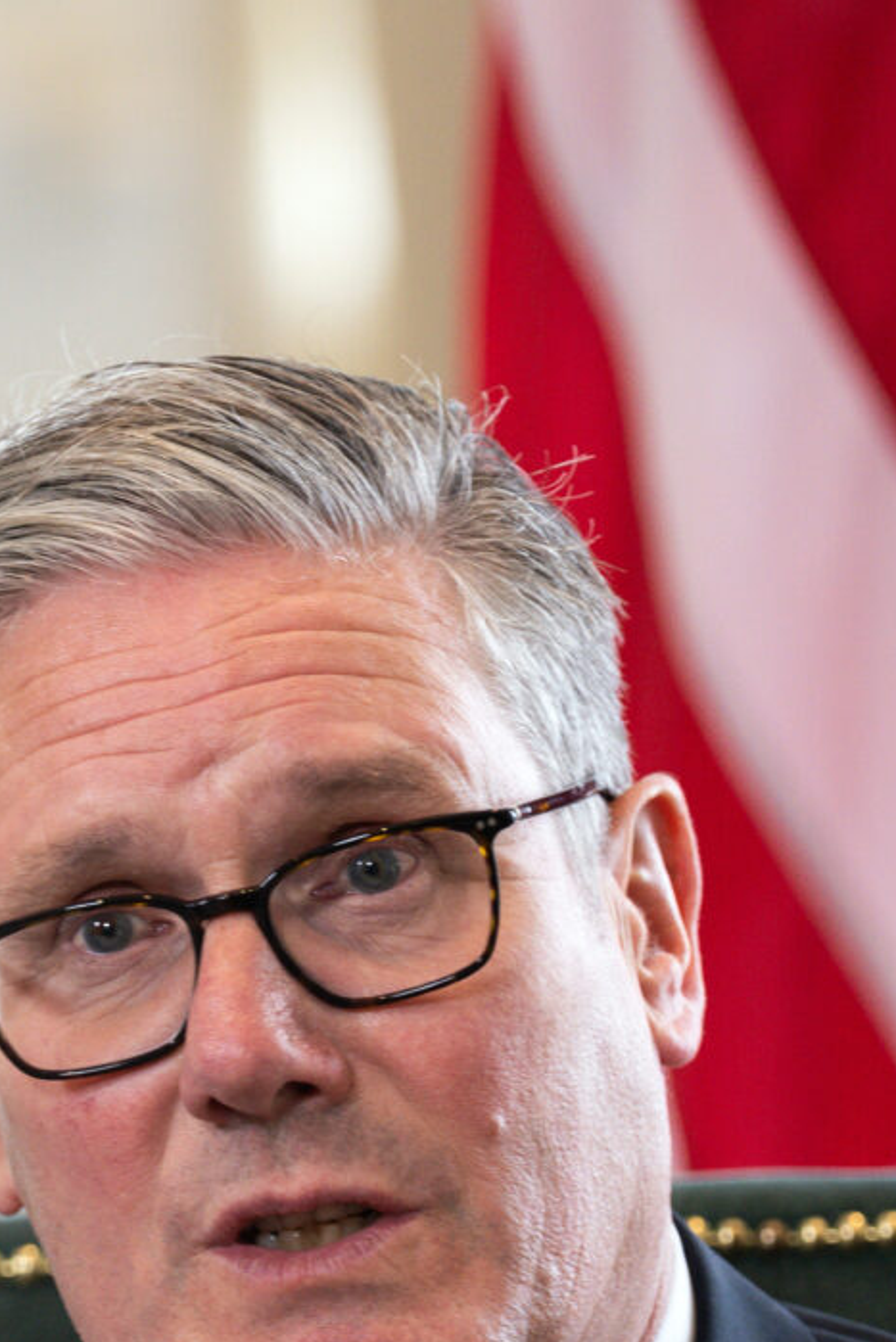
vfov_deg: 3.7
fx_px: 20745
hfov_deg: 2.5
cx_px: 143
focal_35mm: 556
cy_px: 1242
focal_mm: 152
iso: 400
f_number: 3.2
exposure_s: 1/200
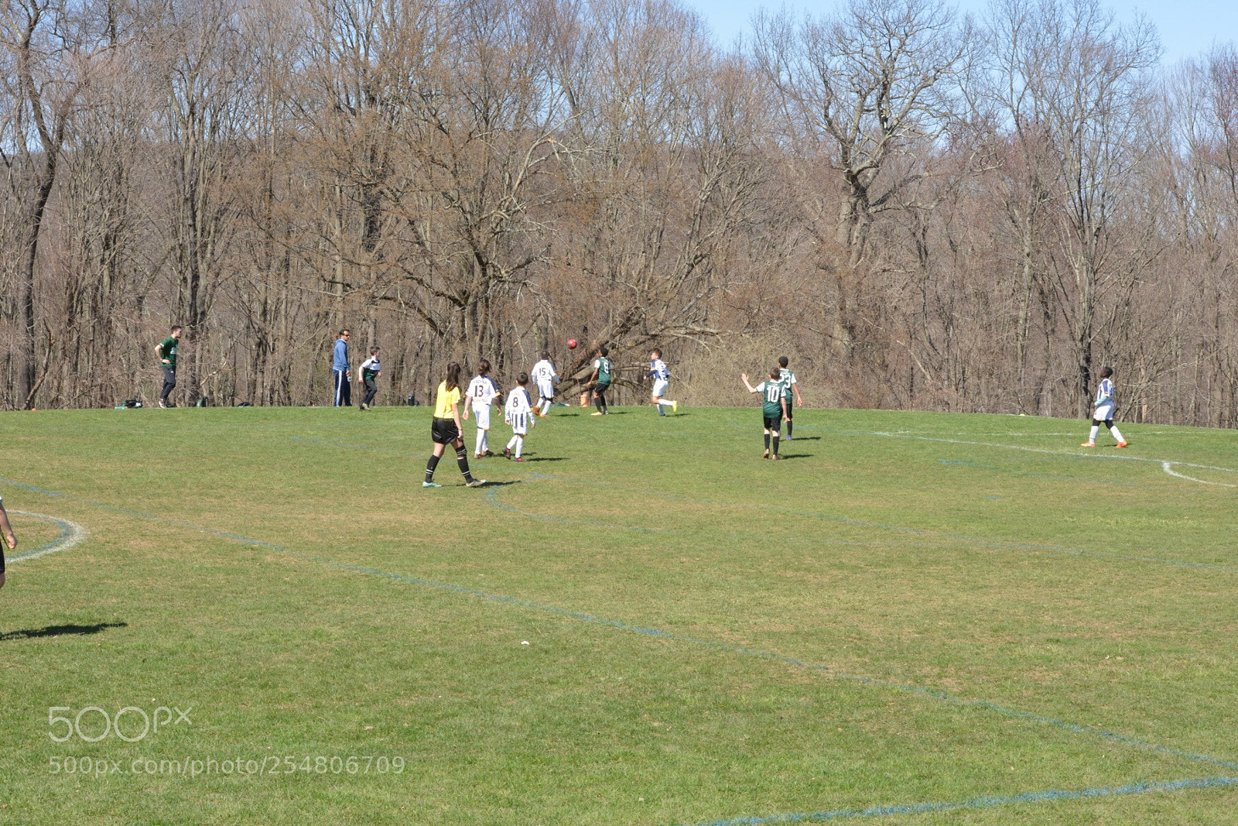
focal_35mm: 75
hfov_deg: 27.0
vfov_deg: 18.2
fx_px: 2579
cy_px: 413
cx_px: 619
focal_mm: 75
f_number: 22
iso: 1000
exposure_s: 1/160
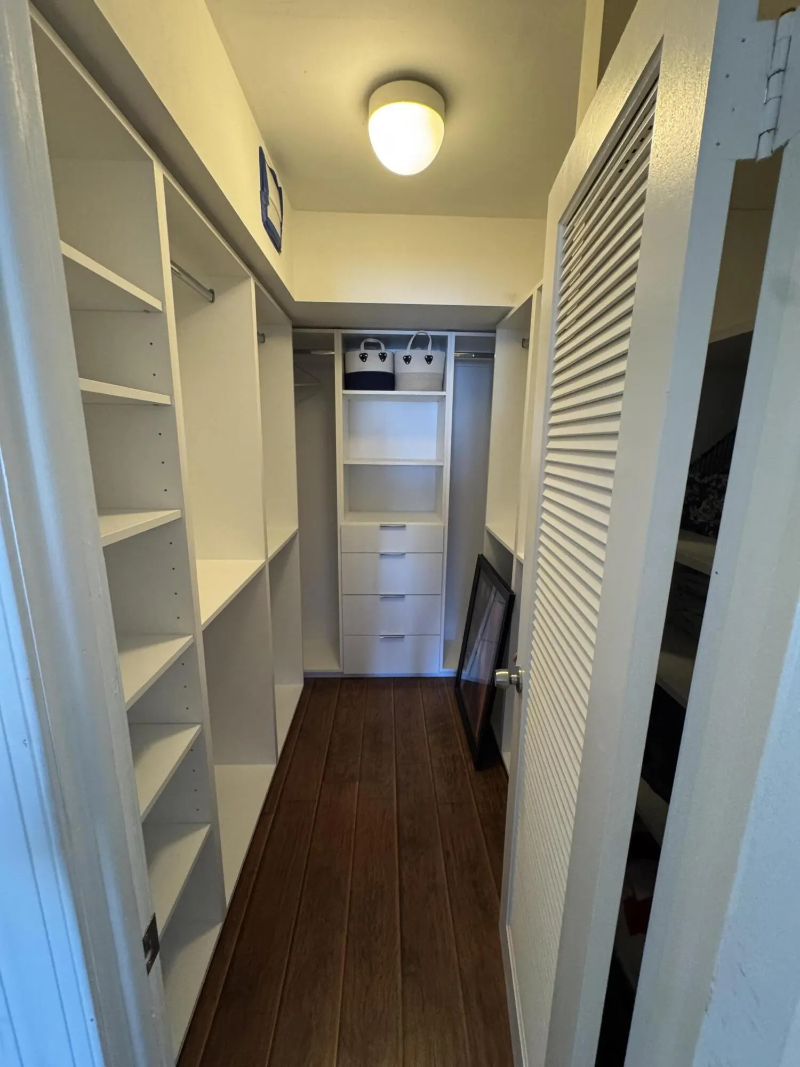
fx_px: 431
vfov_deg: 102.1
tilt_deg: -12.7
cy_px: 534
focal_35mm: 14
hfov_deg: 85.7
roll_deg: -0.6
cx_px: 400
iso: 500
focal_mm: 2.22
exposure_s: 1/60
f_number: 2.2
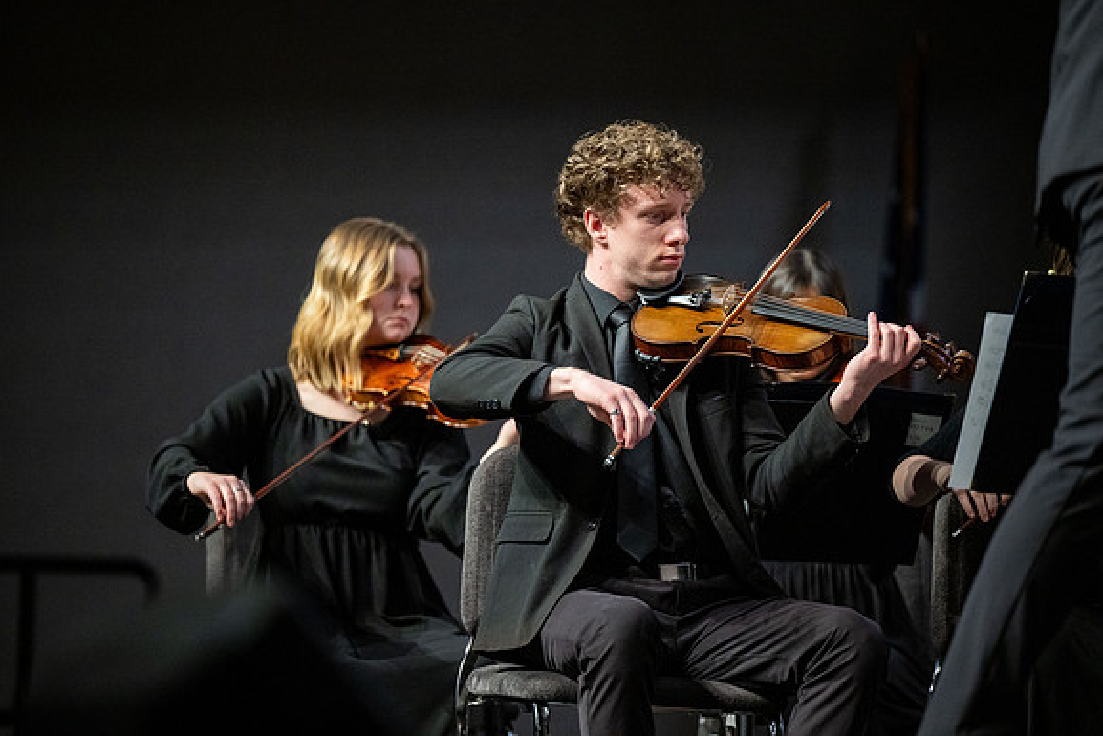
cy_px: 368
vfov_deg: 6.8
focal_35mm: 201
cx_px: 552
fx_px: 6160
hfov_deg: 10.2
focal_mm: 200
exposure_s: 1/400
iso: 2500
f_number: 2.8
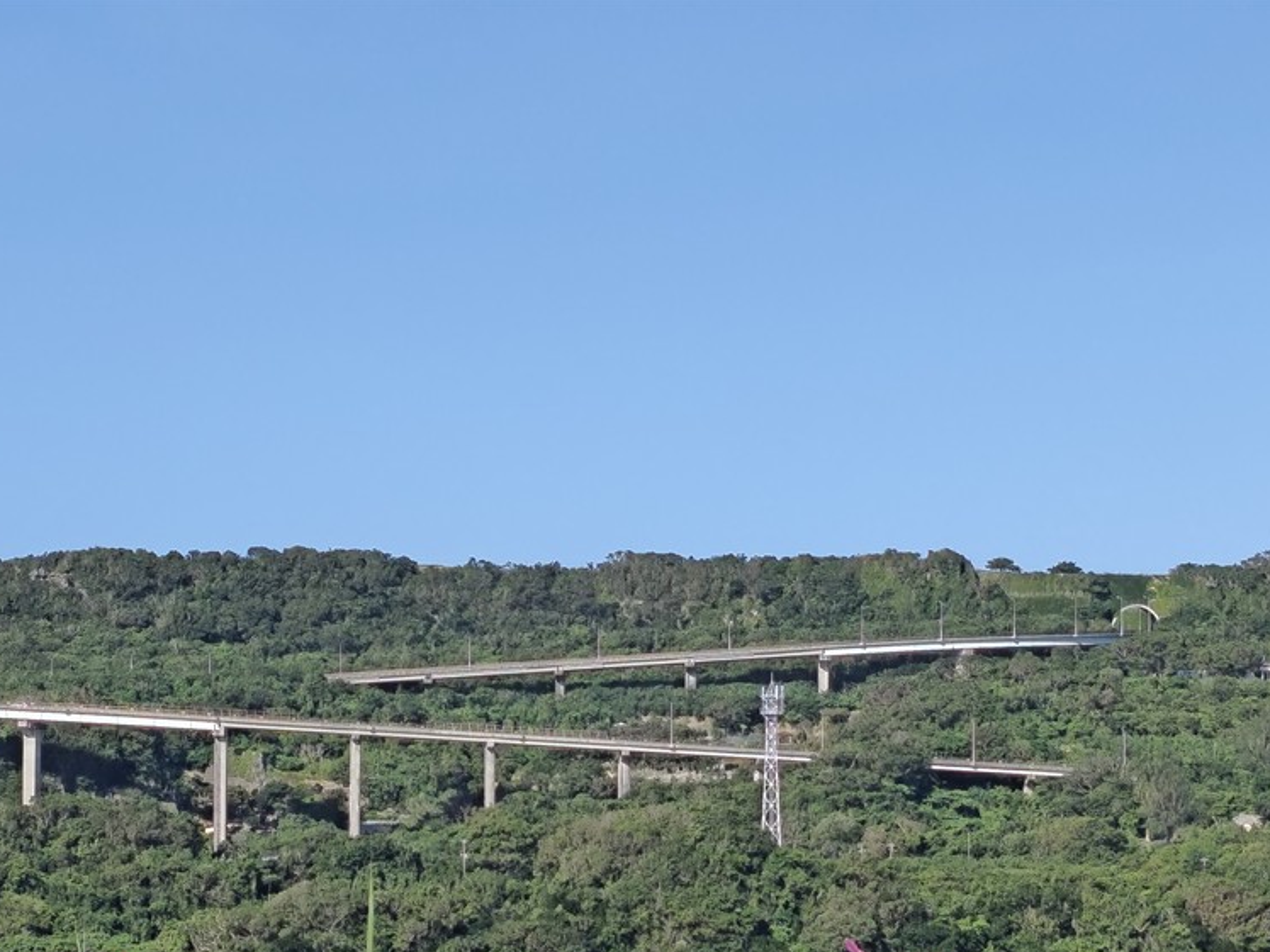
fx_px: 4623
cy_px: 648
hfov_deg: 15.6
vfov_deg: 11.7
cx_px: 438
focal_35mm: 126
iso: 50
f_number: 1.7
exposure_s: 1/679
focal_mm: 6.07
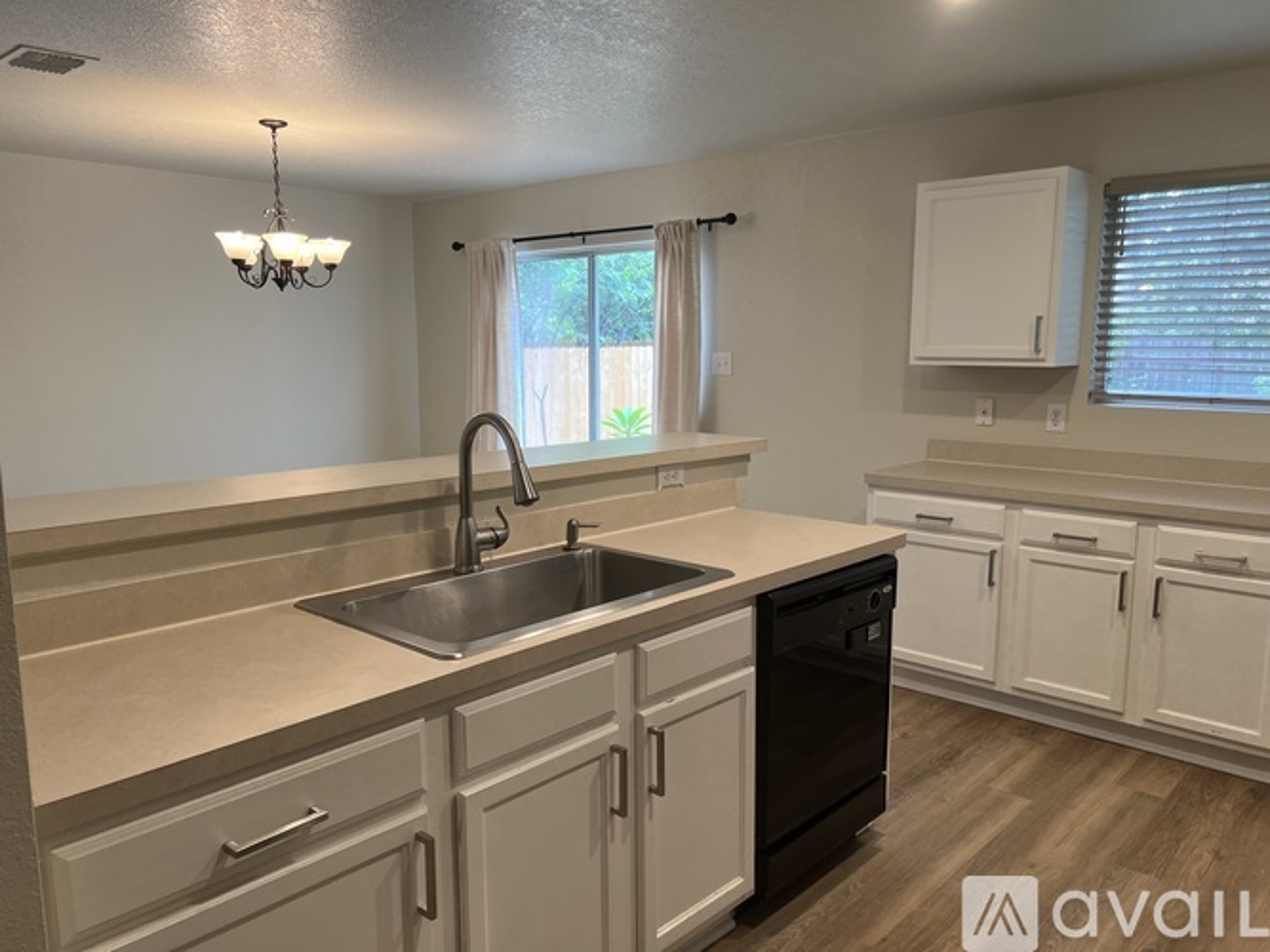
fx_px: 954
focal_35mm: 26
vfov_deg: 53.0
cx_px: 635
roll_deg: +0.3
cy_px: 476
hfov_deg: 67.3
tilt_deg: -8.5
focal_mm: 5.7
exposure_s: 1/120
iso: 100
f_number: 1.5
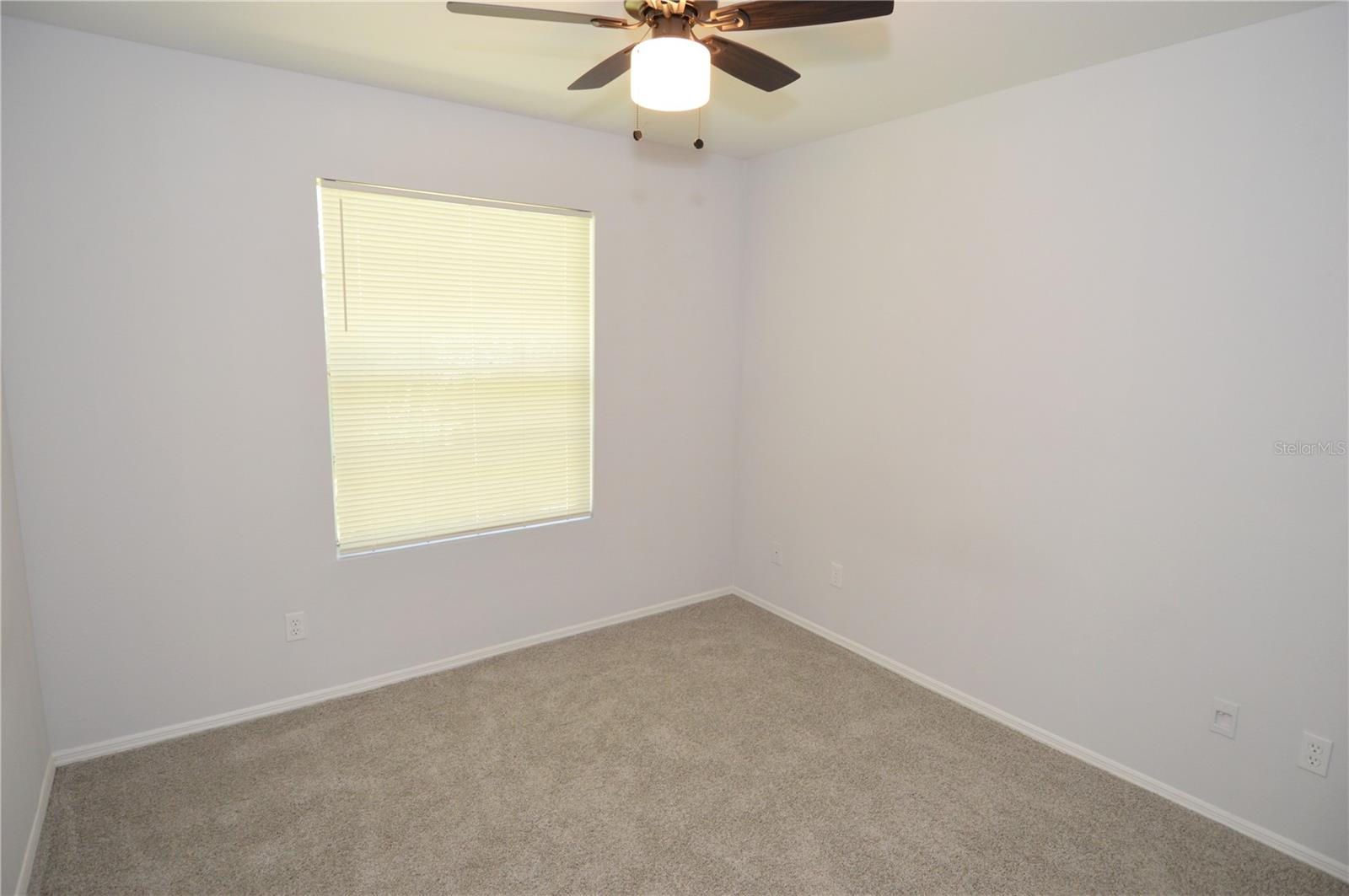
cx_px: 674
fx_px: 674
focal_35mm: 18
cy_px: 448
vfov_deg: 67.3
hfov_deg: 90.1
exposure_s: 1/60
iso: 560
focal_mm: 12
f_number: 4
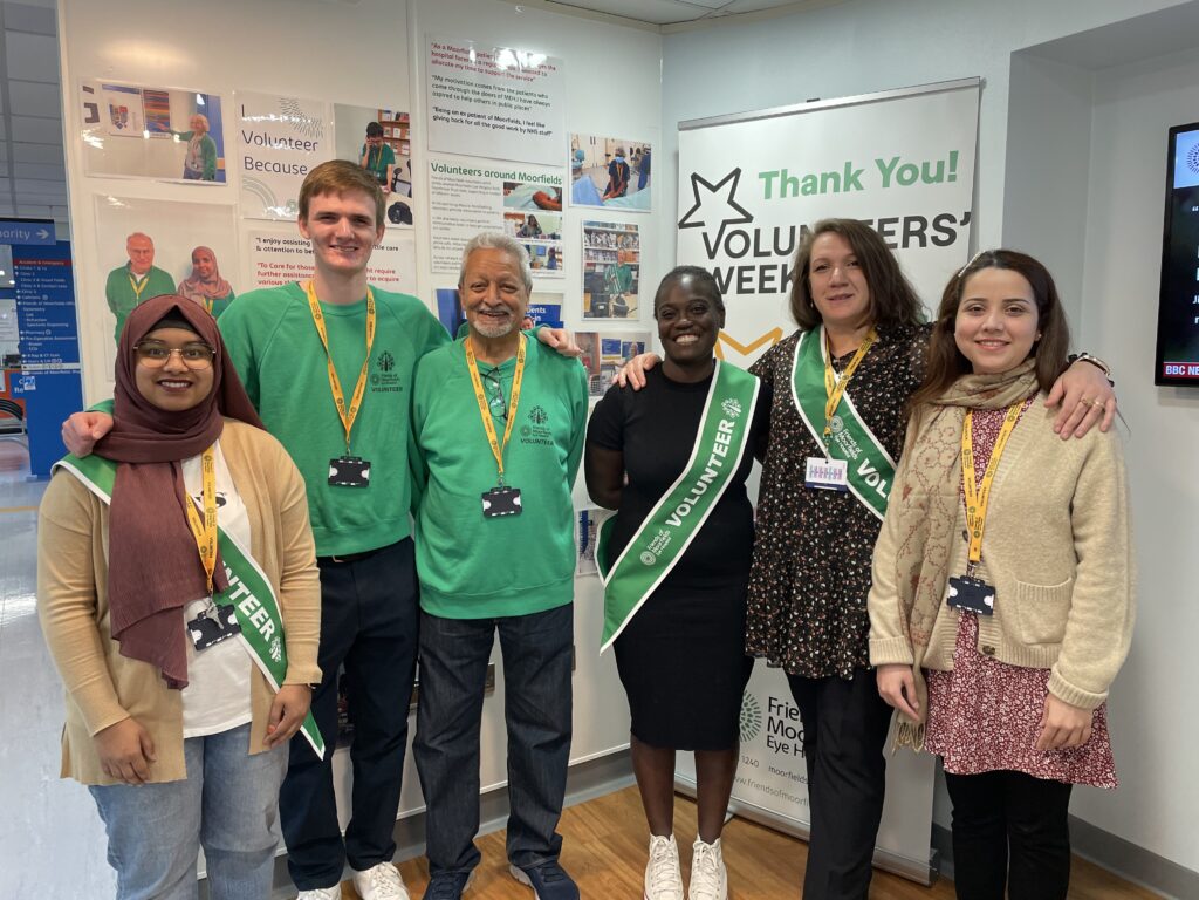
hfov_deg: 67.3
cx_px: 600
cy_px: 450
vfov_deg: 53.1
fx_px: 901
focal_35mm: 26
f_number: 1.6
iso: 125
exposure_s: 1/100
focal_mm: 4.2
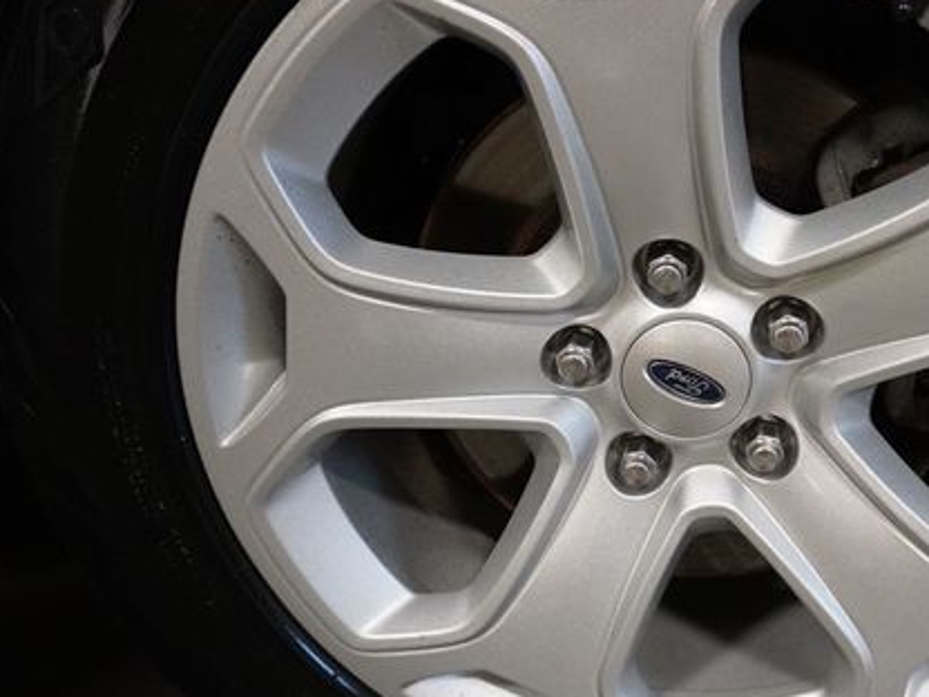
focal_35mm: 38
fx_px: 1013
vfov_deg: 38.0
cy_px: 342
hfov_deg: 47.9
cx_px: 663
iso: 4000
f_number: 3.5
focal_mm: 17
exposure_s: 1/160
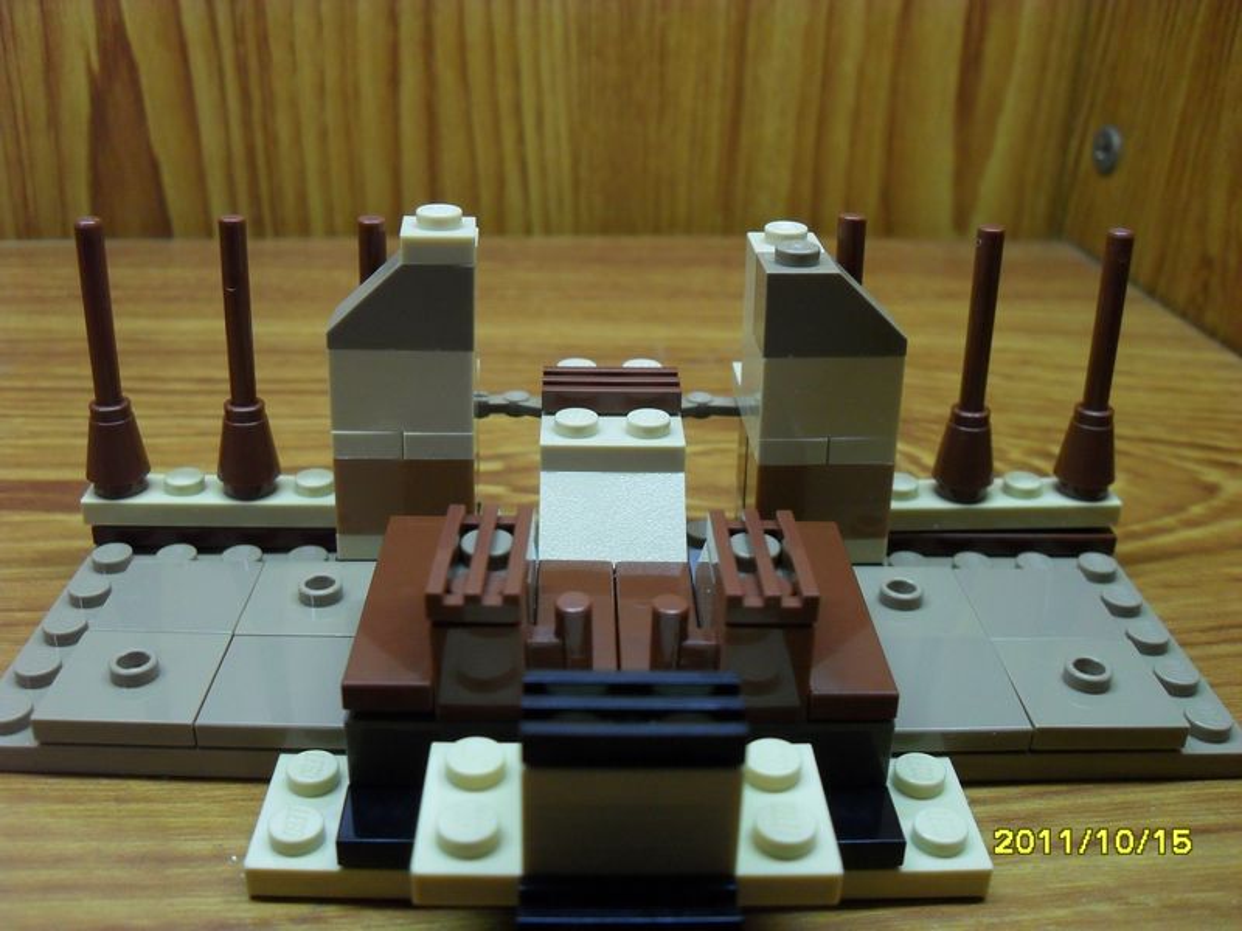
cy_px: 466
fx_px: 1256
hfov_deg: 52.6
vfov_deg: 40.7
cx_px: 621
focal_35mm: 35
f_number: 2.8
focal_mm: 6.2
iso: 200
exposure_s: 1/45
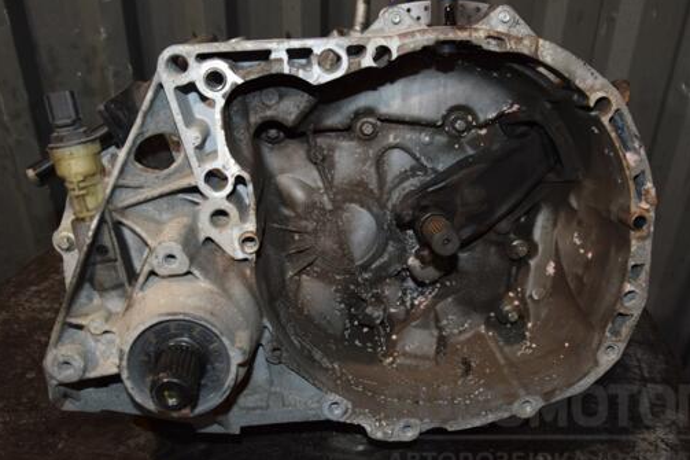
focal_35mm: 38
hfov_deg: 51.2
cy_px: 222
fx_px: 720
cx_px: 361
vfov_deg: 35.4
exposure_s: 1/60
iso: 800
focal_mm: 21
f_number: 5
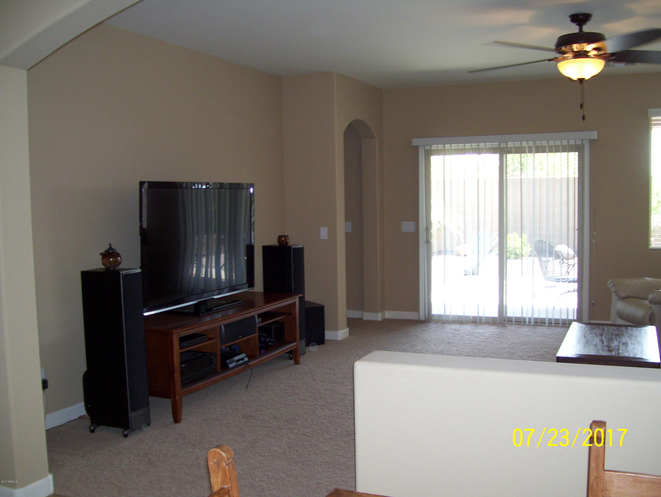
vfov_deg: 39.7
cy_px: 248
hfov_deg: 51.3
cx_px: 330
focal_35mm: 36
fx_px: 688
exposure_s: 1/60
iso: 125
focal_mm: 6
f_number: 2.7
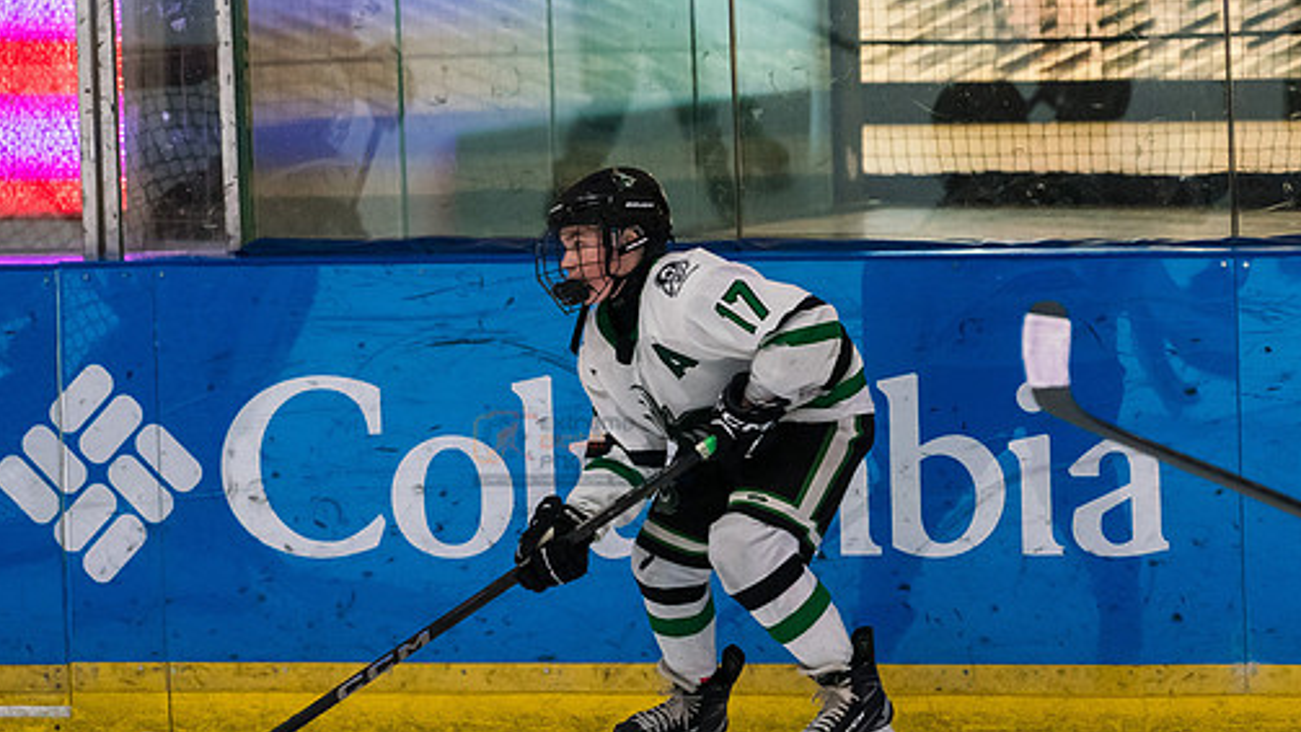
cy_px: 367
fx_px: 13351
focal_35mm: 387
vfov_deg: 3.1
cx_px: 760
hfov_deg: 5.6
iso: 2000
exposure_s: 1/1000
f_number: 2.8
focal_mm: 150
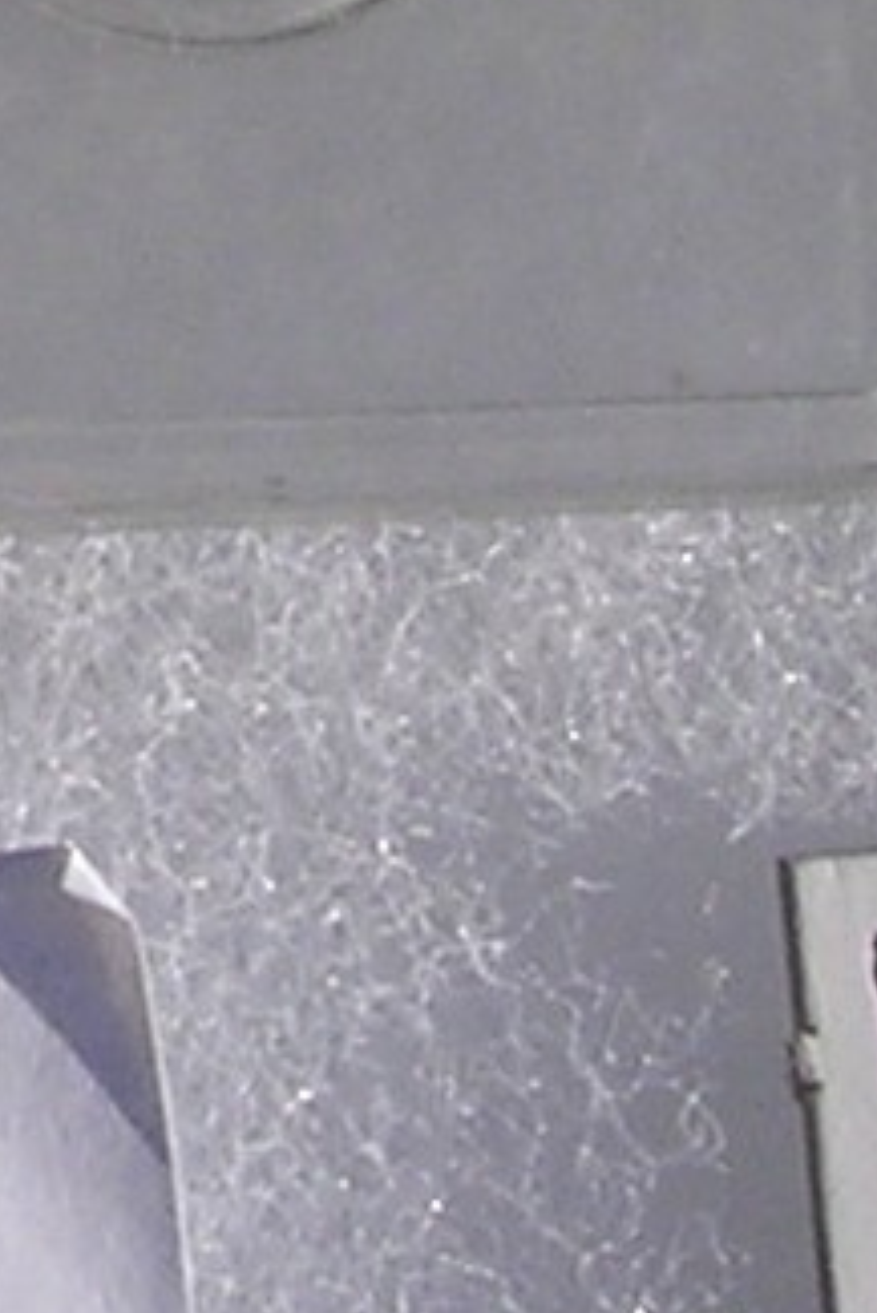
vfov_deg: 12.6
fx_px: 5730
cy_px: -495
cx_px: 317
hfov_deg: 8.7
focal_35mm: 157
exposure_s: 1/330
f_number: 5.6
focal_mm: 5.8
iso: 100
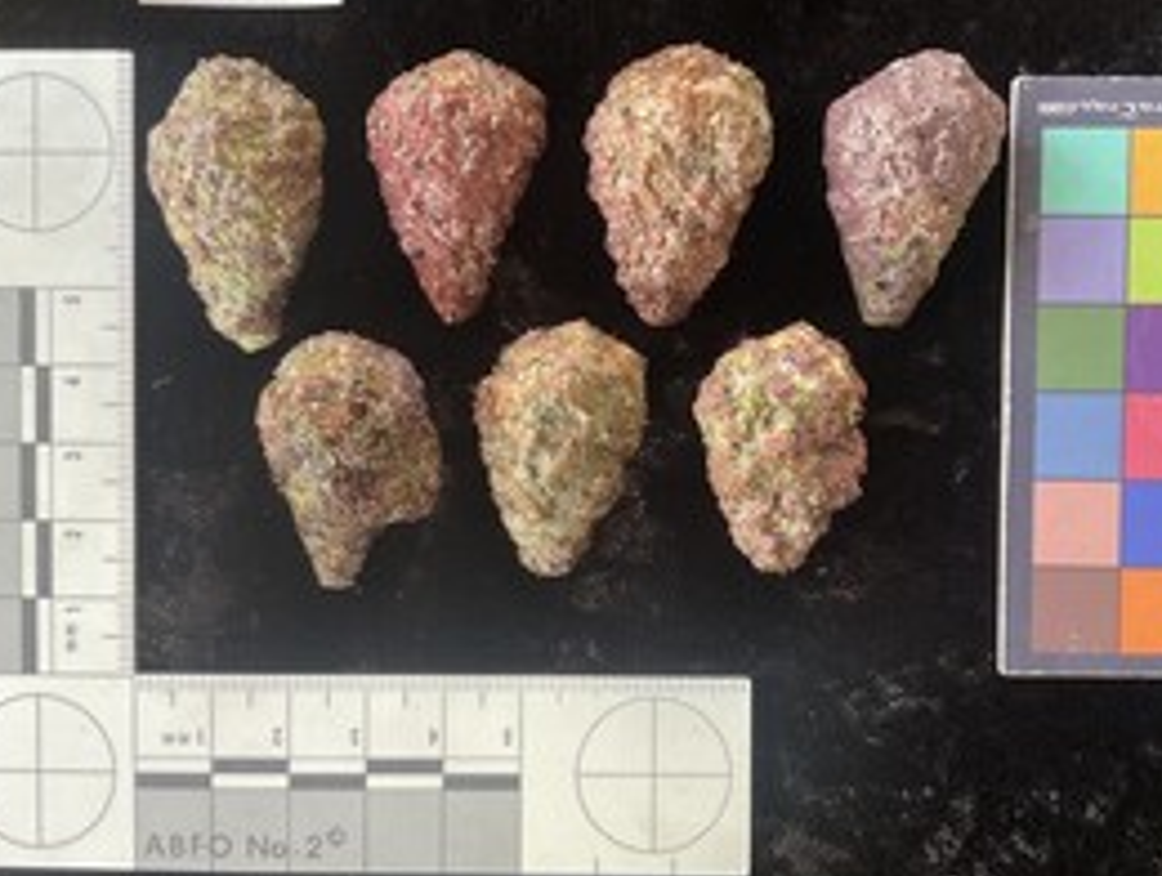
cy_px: 404
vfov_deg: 36.9
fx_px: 1312
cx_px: 648
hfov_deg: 47.7
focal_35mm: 39
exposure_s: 1/60
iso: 80
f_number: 1.8
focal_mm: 3
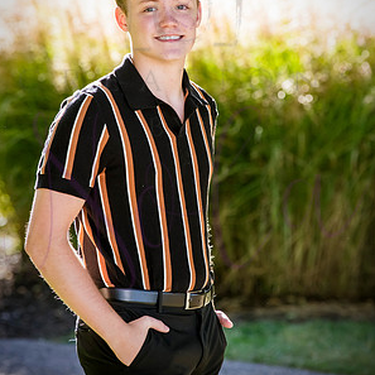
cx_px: 187
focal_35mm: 219
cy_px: 125
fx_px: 2684
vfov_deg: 8.0
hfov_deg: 8.0
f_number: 7.1
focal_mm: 170
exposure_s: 1/320
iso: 800
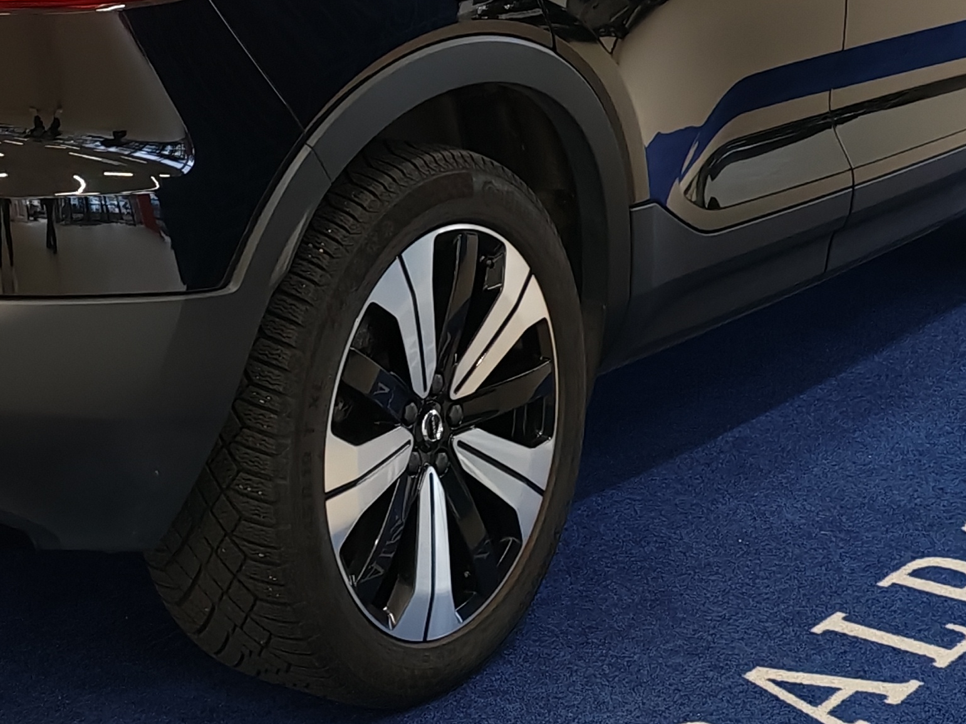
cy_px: 41
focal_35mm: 93
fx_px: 2595
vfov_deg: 15.7
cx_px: 186
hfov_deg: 20.8
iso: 200
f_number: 1.9
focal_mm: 6.12
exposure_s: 1/100
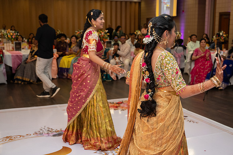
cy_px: 78
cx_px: 116
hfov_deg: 43.3
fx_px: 293
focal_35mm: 45
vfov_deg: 29.7
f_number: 4
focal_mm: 45
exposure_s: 1/160
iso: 1250
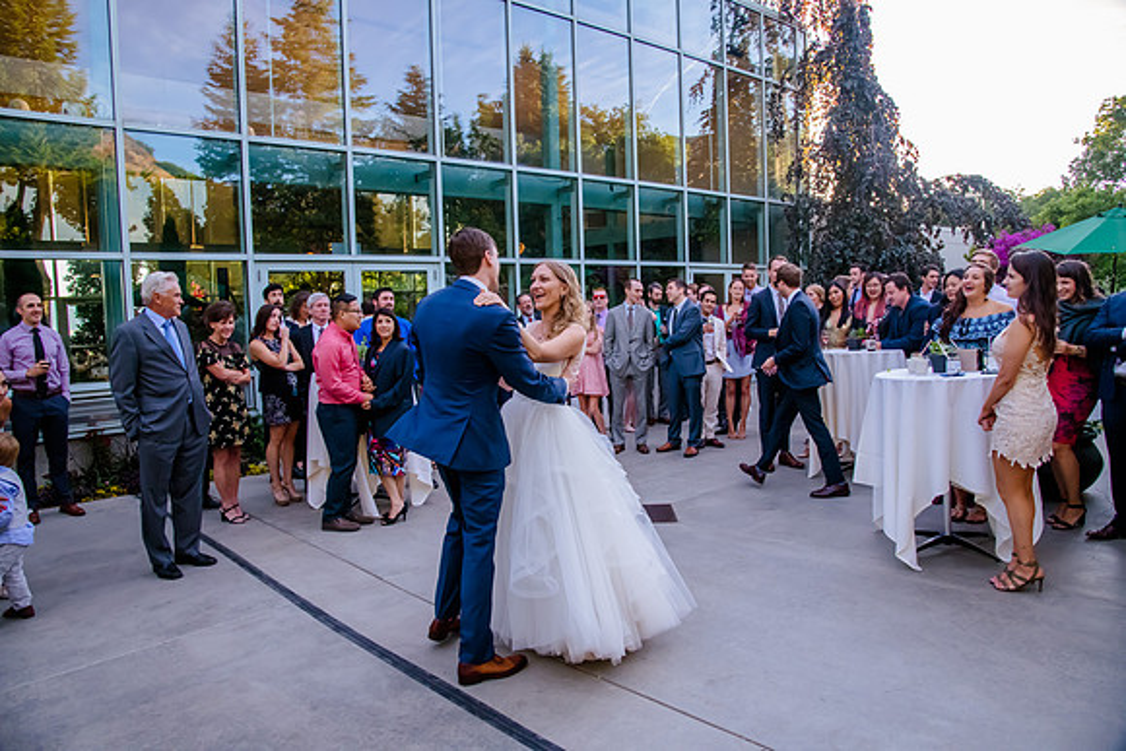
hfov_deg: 73.7
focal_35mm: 24
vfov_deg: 53.2
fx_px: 751
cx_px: 563
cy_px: 376
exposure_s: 1/320
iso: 3200
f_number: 7.1
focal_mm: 24
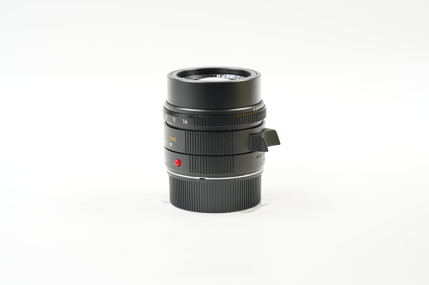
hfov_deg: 22.6
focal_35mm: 90
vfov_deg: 15.2
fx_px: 1072
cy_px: 142
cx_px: 214
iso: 1000
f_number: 9
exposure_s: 1/10
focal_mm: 90
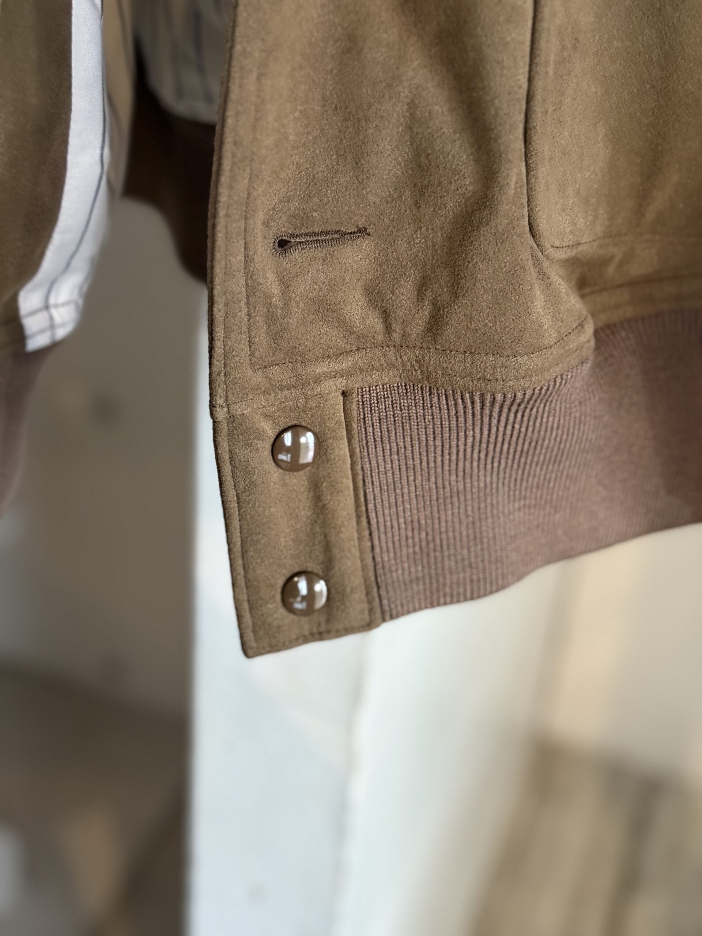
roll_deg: -5.6
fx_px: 1298
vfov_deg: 39.7
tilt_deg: -35.1
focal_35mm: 48
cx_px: 351
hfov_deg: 30.3
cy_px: 468
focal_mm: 6.76
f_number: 1.78
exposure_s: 1/25
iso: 500
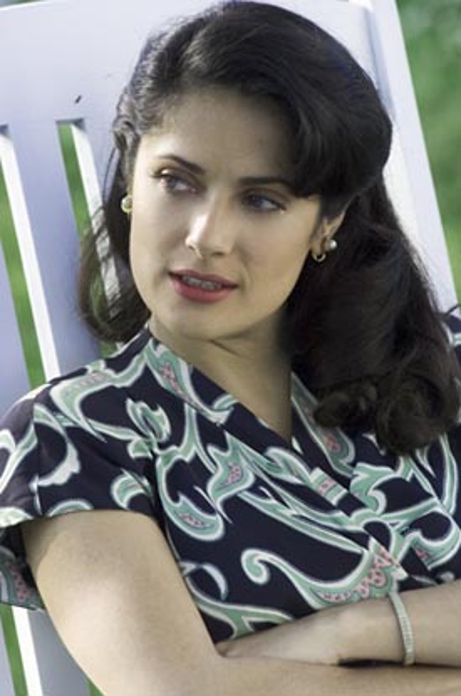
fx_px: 5352
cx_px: 230
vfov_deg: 7.4
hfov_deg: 4.9
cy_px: 348
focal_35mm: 278
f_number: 5.6
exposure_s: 1/250
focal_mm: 185
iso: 250
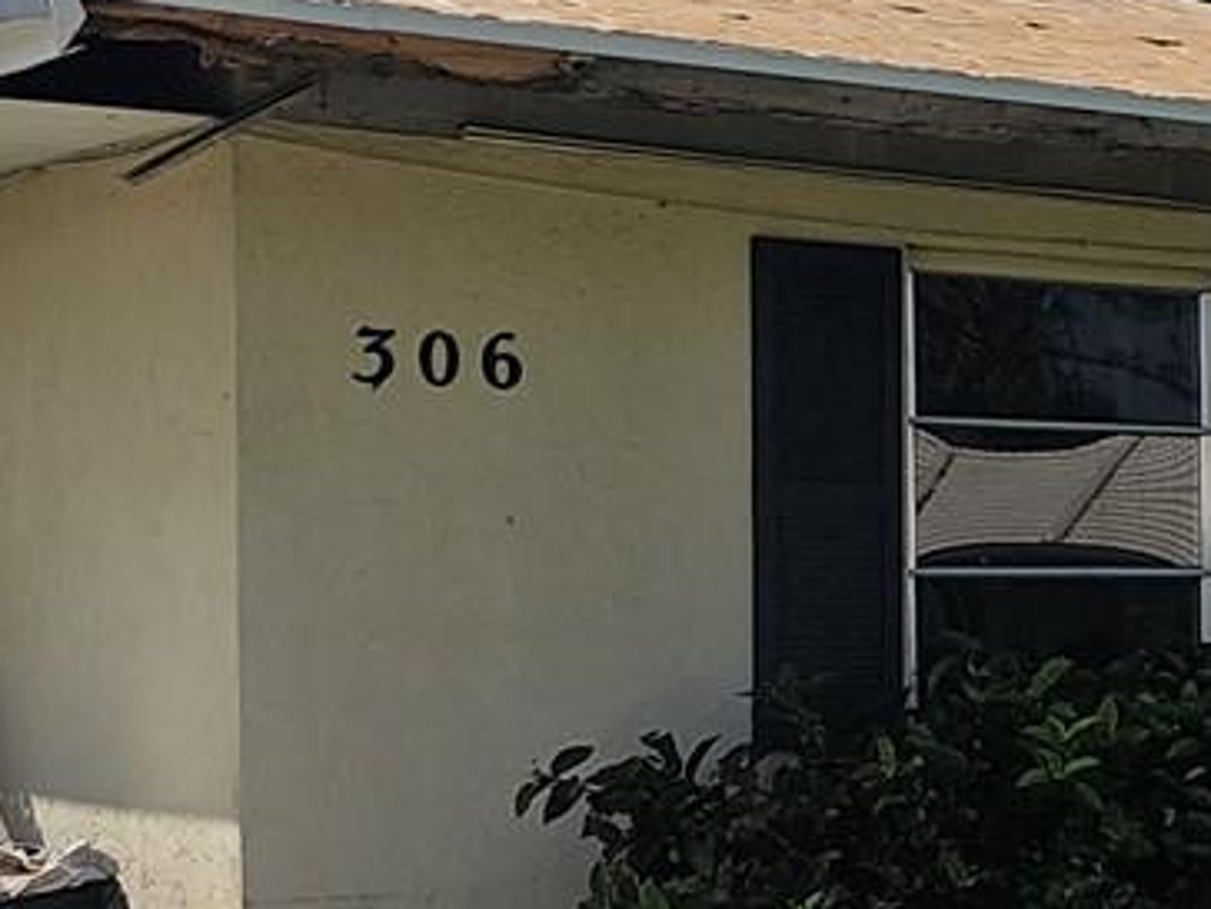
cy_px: 623
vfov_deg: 14.6
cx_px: 2316
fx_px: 3533
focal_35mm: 101
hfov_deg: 15.9
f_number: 1.7
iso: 10
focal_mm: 6.3
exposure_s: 1/1117
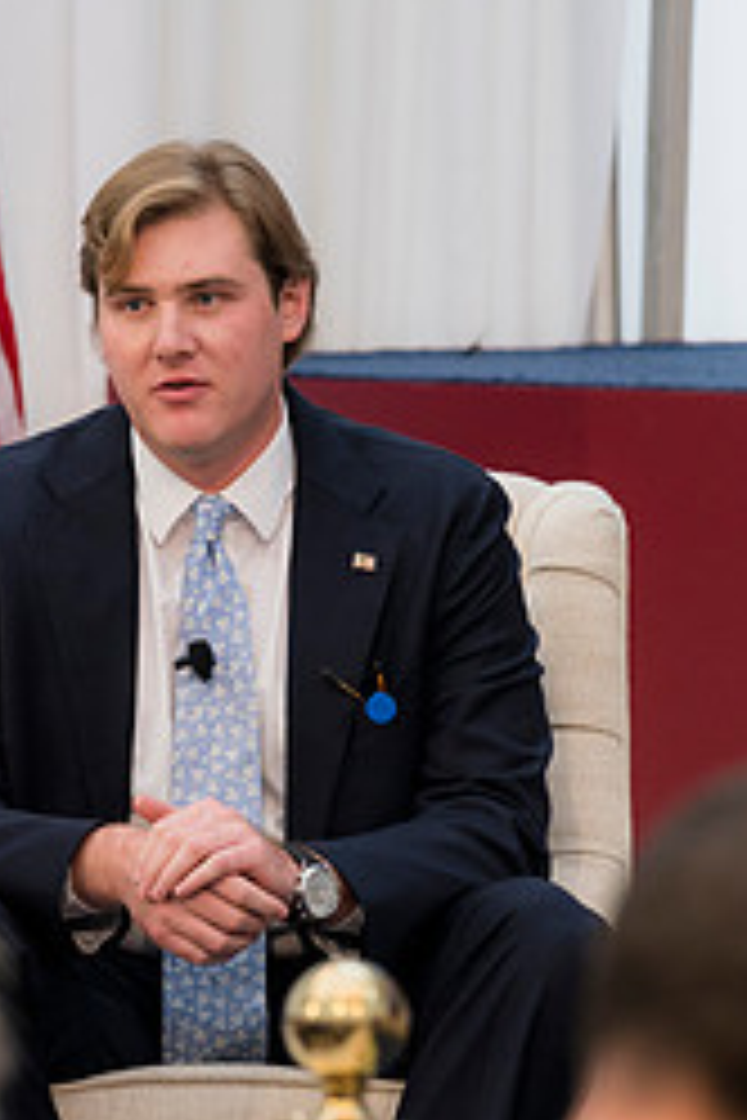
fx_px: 12636
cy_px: 841
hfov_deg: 3.4
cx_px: 184
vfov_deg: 5.1
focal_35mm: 406
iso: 450
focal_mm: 150
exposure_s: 1/160
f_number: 4
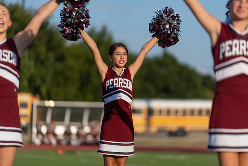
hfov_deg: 10.8
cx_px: 124
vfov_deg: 7.2
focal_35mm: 191
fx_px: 1316
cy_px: 83
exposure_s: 1/2000
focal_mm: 191
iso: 100
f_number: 2.8
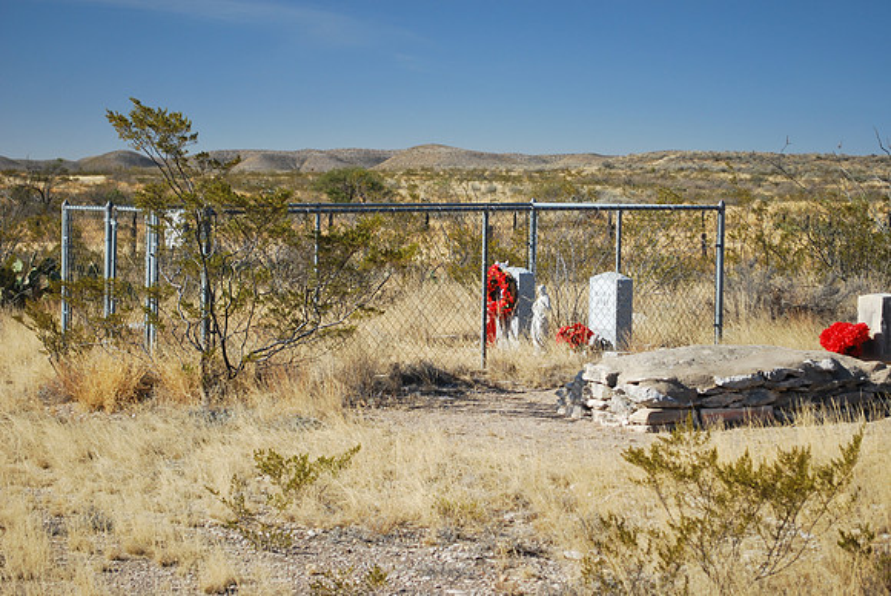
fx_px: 2044
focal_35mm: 82
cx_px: 446
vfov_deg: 16.6
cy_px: 298
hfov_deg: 24.6
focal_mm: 55
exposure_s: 1/80
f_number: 5.6
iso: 100
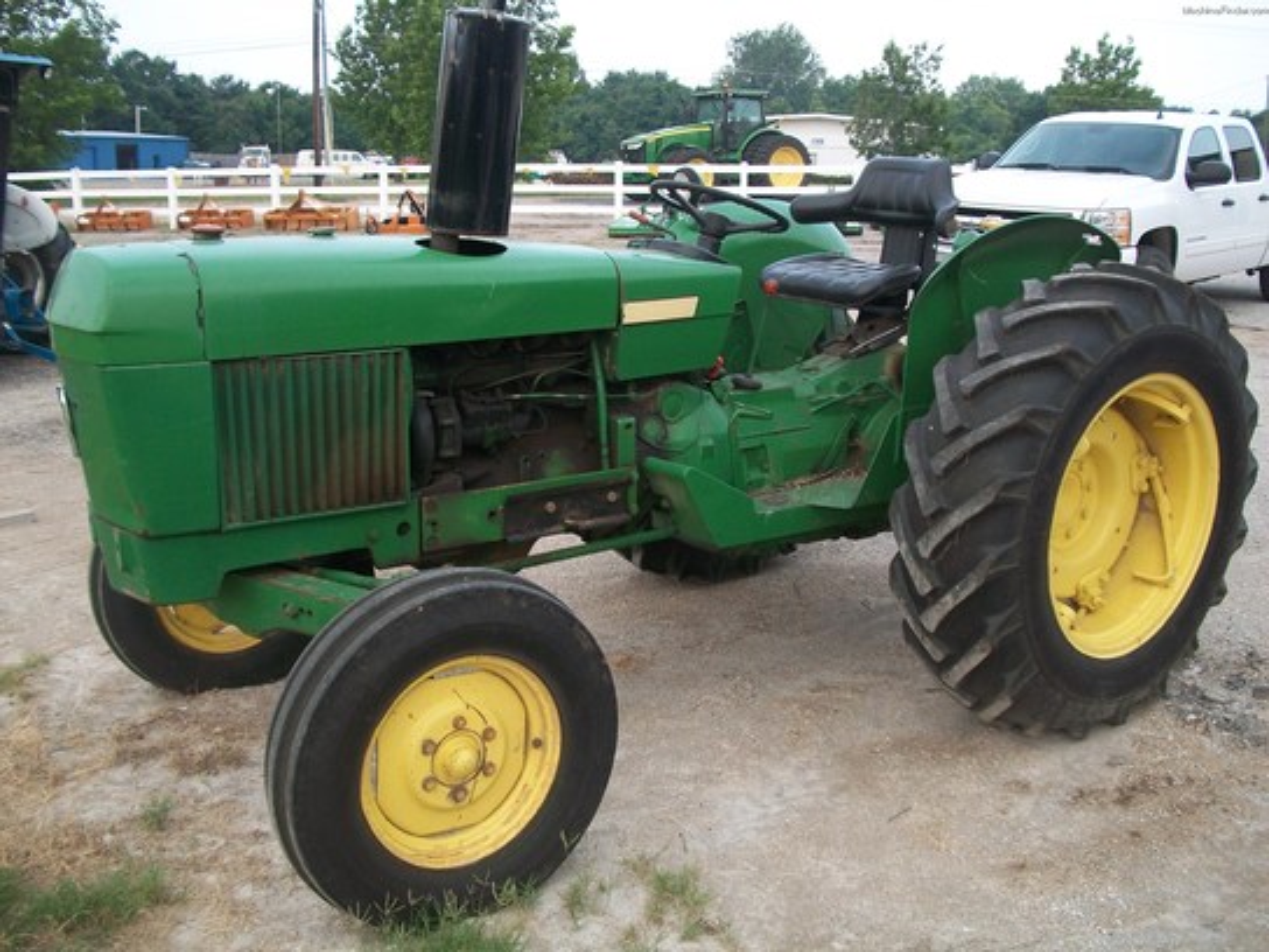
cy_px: 476
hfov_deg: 56.8
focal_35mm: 32
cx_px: 634
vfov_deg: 44.2
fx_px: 1173
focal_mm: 5.7
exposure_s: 1/160
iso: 80
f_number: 2.9
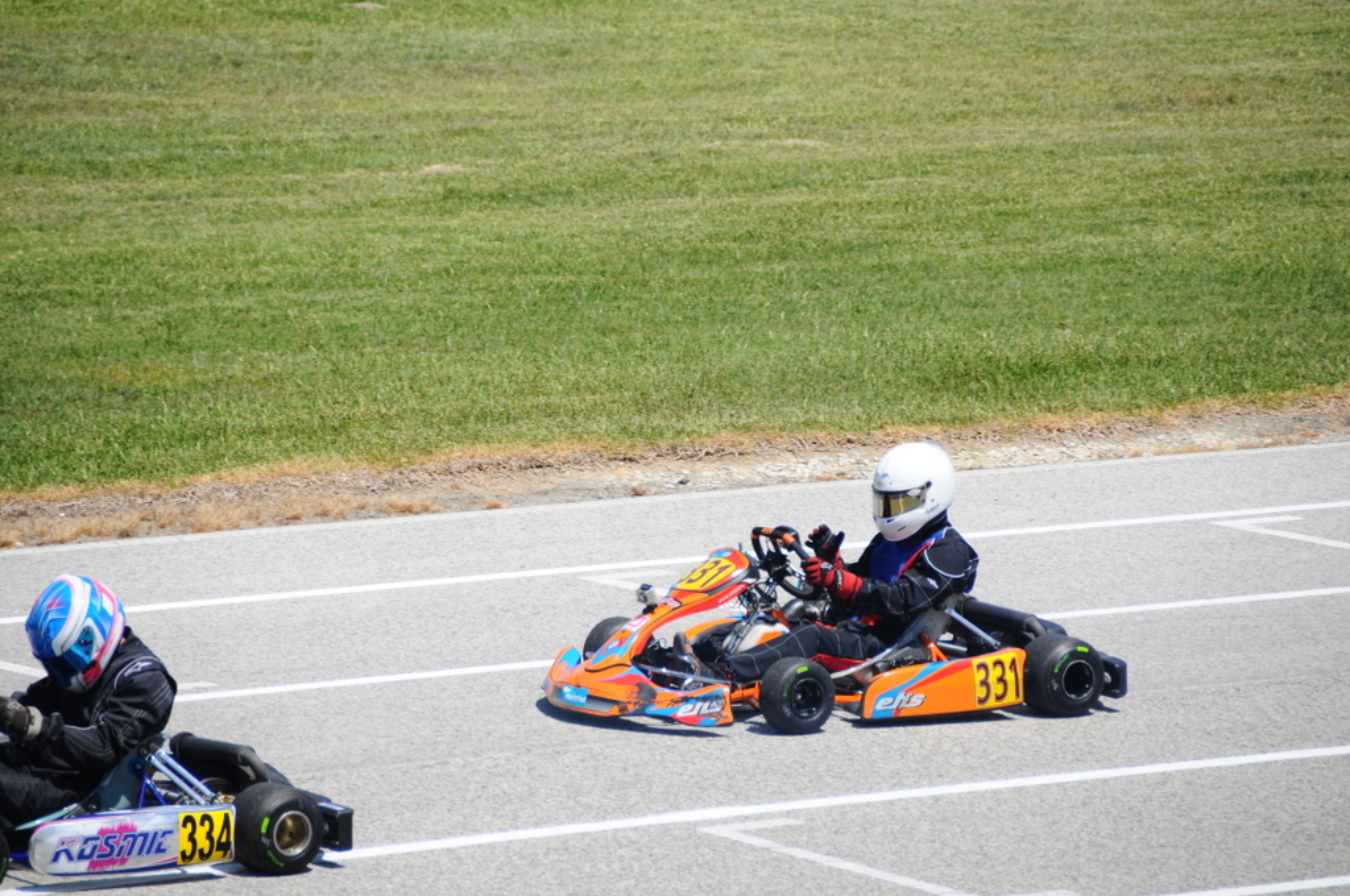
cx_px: 675
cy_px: 448
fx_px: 11236
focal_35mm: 300
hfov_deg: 6.9
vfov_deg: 4.6
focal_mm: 200
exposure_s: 1/2000
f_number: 5.6
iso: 400
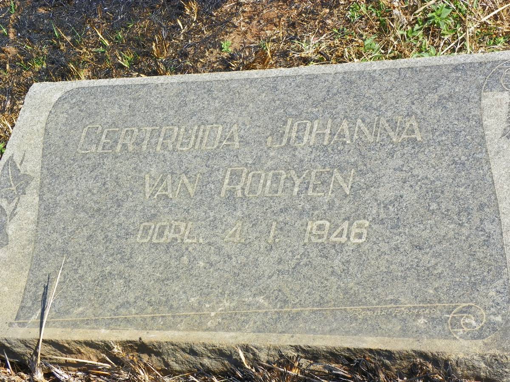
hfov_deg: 23.6
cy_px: 191
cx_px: 255
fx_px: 1223
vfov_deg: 17.8
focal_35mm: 83
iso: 64
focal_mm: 14.7
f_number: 5.6
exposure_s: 1/125
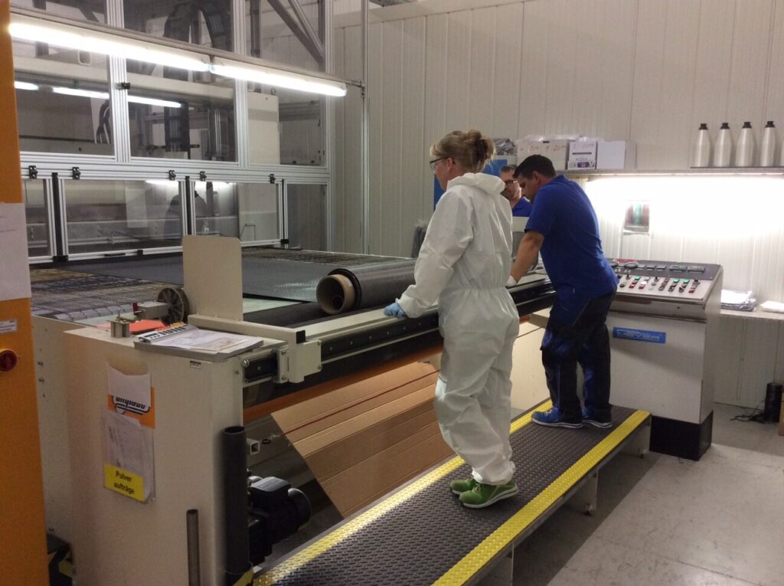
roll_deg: +0.6
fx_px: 724
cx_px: 392
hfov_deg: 56.9
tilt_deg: -8.6
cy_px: 293
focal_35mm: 32
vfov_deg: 44.1
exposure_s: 1/24
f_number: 2.4
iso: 80
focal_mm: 3.3
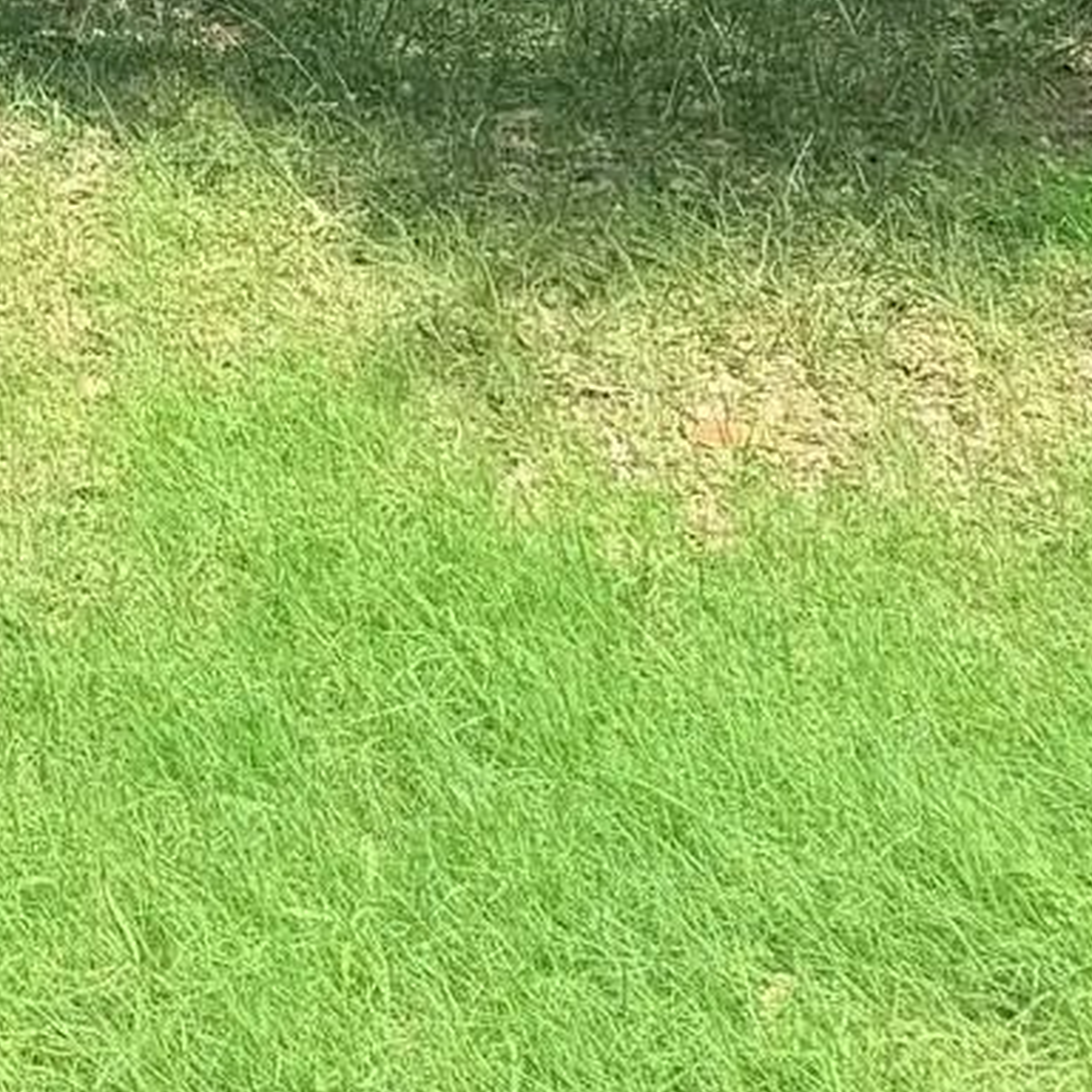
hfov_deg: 11.7
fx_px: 4033
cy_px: -808
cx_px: -1755
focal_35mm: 113
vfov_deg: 13.9
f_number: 1.78
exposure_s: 1/1493
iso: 80
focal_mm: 6.76
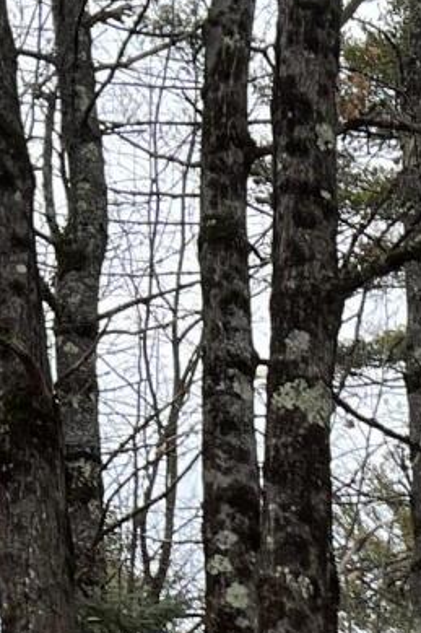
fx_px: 2440
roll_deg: +1.9
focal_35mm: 139
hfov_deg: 8.8
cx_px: 1076
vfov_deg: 13.0
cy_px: 1242
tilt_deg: +2.4
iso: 50
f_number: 1.5
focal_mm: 5.7
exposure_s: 1/940
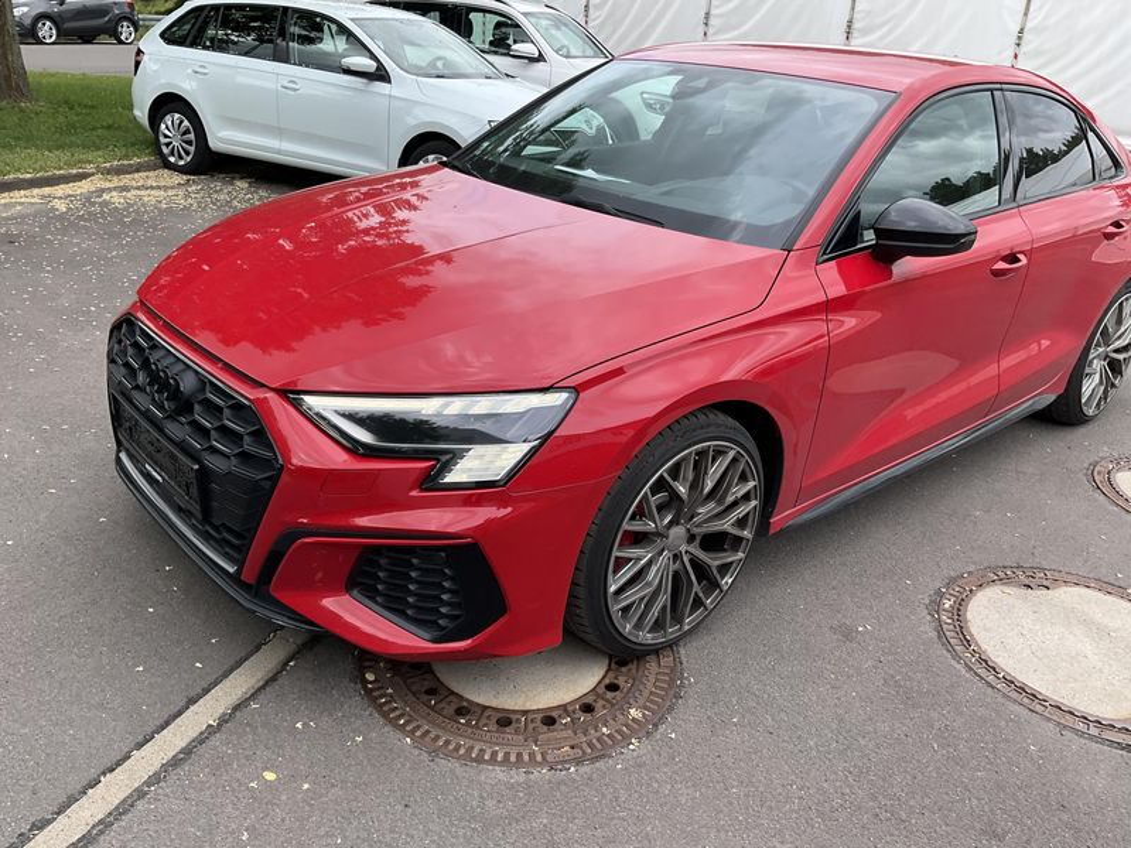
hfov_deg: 61.7
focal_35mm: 29
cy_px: 424
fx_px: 948
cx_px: 566
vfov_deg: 48.2
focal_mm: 3
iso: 25
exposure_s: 1/545
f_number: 1.8
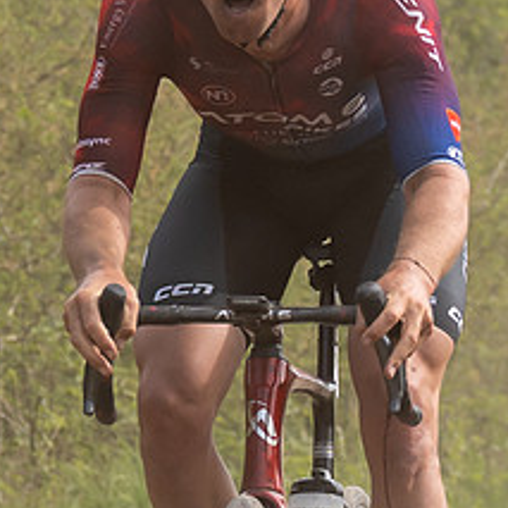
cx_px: 402
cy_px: 78
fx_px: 9265
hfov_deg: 3.1
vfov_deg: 3.1
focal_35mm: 558
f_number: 5
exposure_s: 1/1000
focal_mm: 91
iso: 160
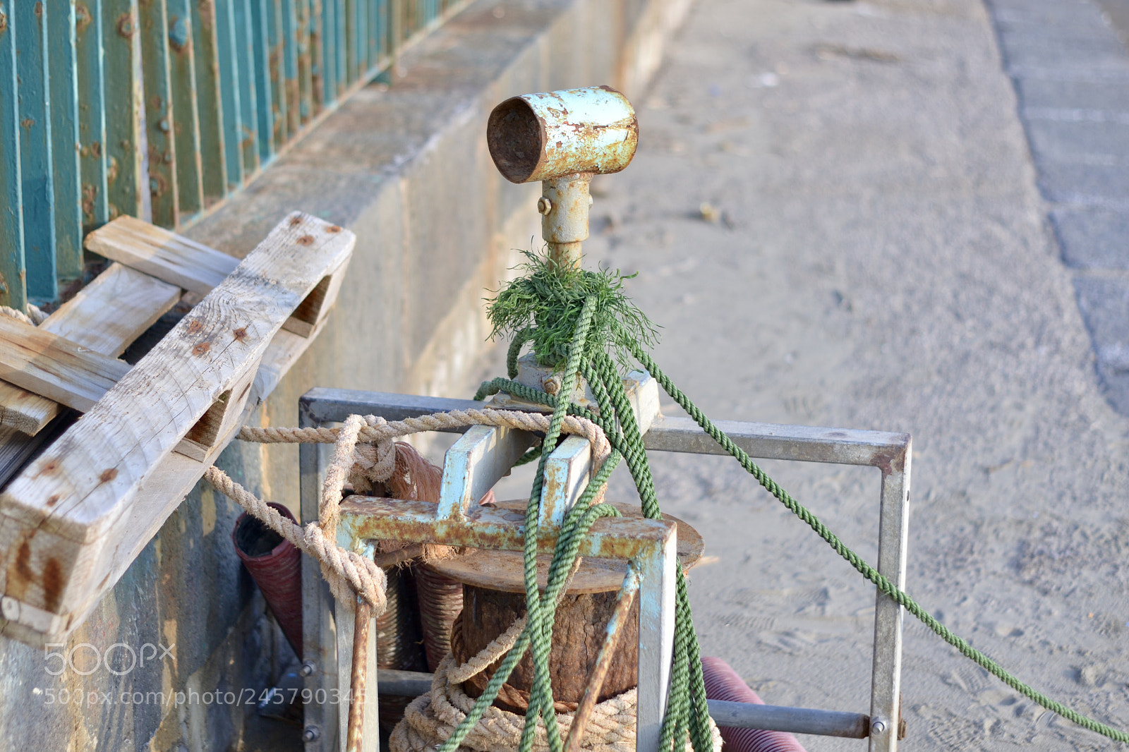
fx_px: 2351
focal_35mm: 75
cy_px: 376
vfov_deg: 18.2
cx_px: 564
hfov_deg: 27.0
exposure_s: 1/640
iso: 100
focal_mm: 50
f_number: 2.8
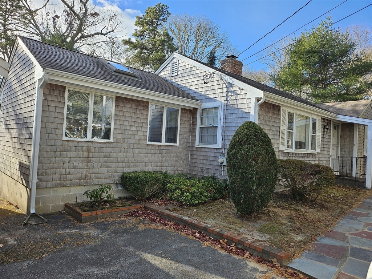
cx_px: 186
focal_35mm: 24
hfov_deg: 71.6
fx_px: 258
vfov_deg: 56.8
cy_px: 140
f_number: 1.8
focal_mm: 5
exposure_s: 1/1064
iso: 50
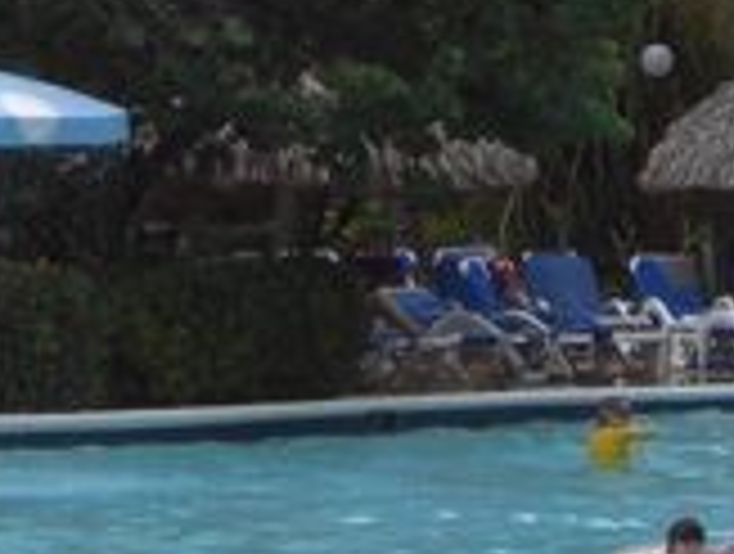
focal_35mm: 238
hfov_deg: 8.3
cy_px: -104
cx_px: 468
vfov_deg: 6.2
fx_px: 5058
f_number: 2.7
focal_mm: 6.2
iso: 64
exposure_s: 1/500
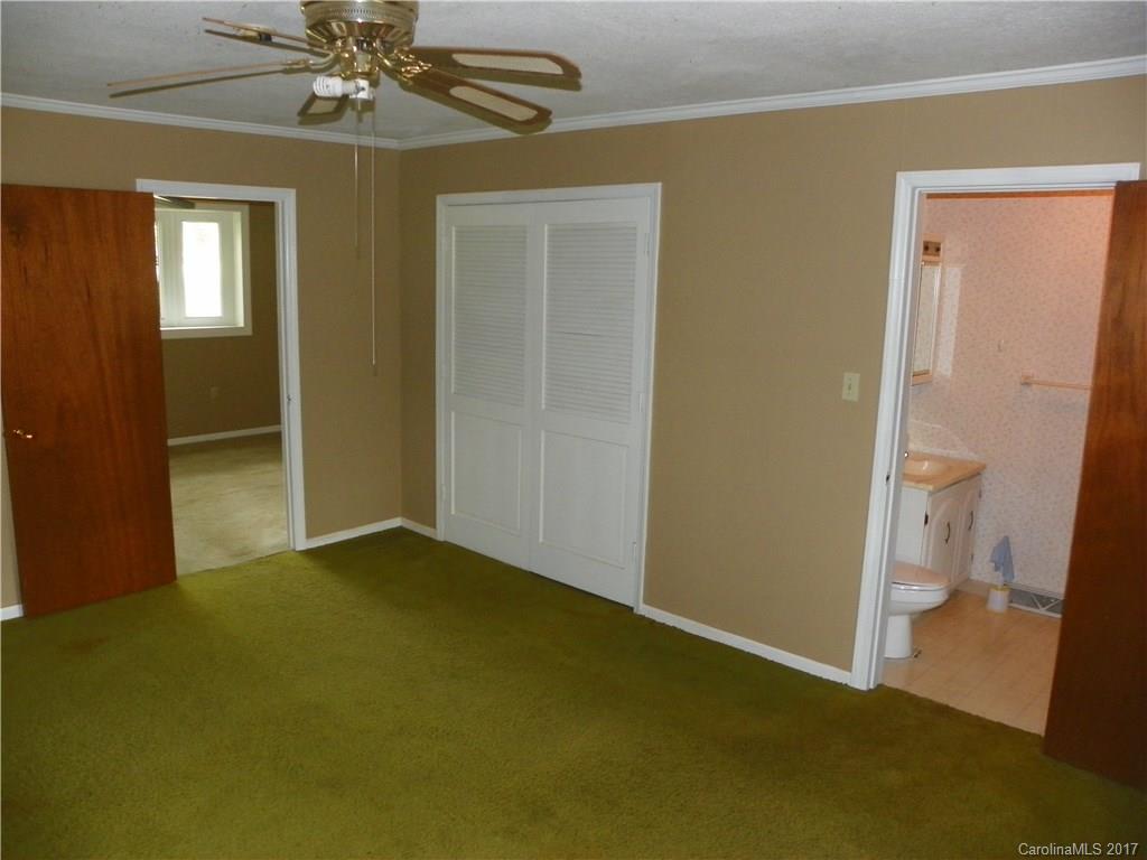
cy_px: 430
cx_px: 574
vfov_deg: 49.7
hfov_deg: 63.4
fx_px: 928
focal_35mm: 28
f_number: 2.8
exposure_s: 1/30
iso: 200
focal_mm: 5
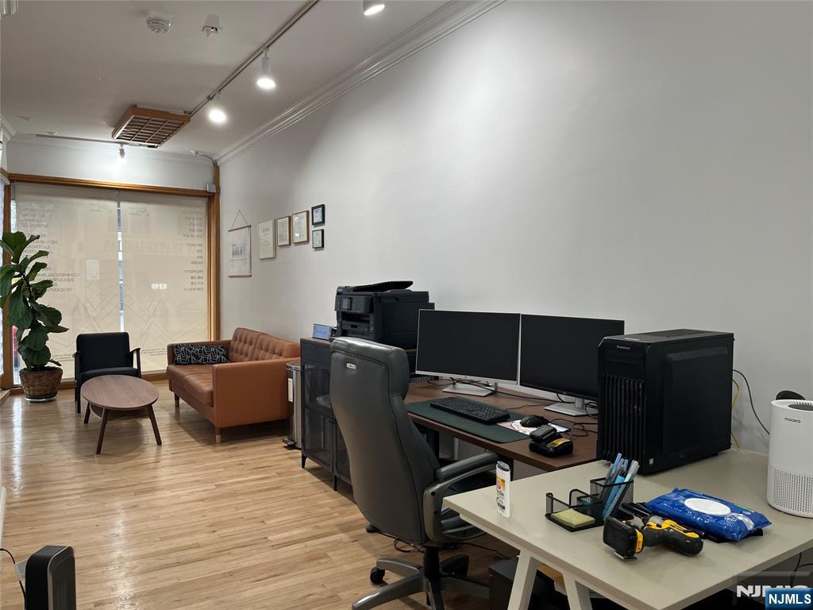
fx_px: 611
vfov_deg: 53.1
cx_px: 406
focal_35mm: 26
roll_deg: -0.1
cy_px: 305
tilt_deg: -2.8
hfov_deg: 67.3
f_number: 1.6
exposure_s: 1/120
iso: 100
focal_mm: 5.1
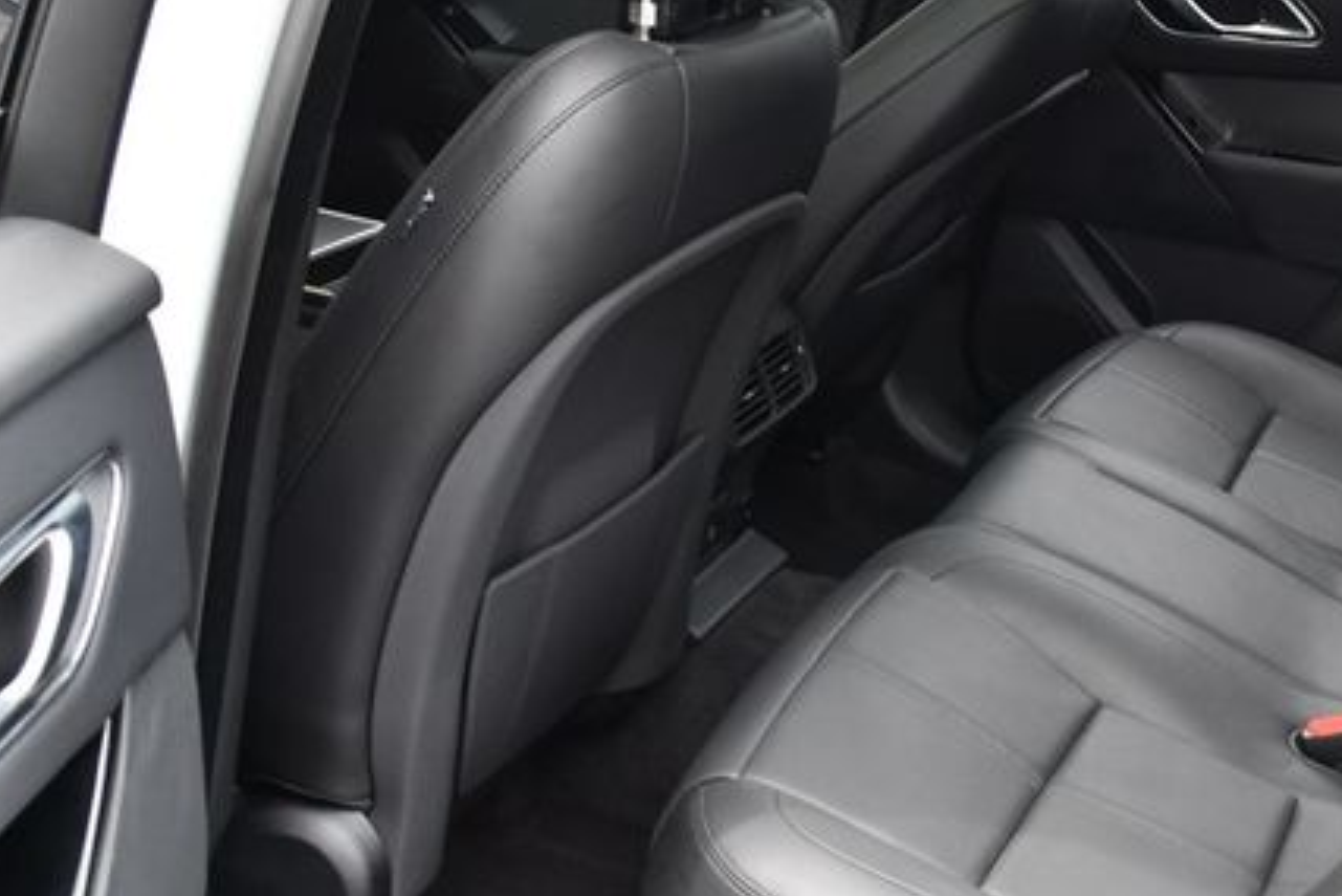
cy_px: 465
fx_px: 2014
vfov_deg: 25.1
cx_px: 981
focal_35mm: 54
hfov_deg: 36.1
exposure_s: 1/250
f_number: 5.6
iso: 400
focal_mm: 18
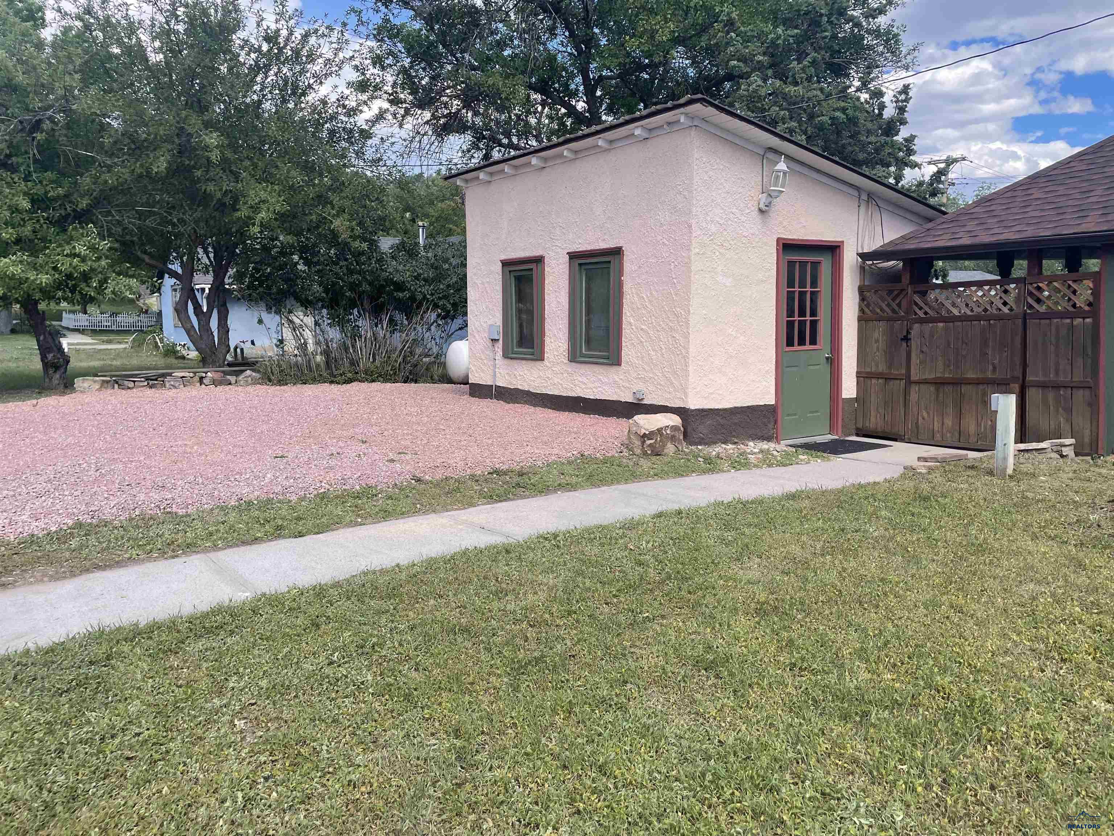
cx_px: 557
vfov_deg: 53.1
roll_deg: +2.9
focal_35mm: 26
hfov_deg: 67.3
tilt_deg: -5.6
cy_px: 418
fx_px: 837
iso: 32
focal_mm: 4.2
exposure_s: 1/1208
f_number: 1.6
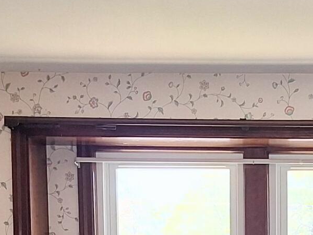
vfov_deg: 11.8
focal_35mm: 115
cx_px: 370
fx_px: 1040
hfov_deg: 16.5
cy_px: 430
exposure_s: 1/120
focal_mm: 5.54
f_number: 1.8
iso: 80
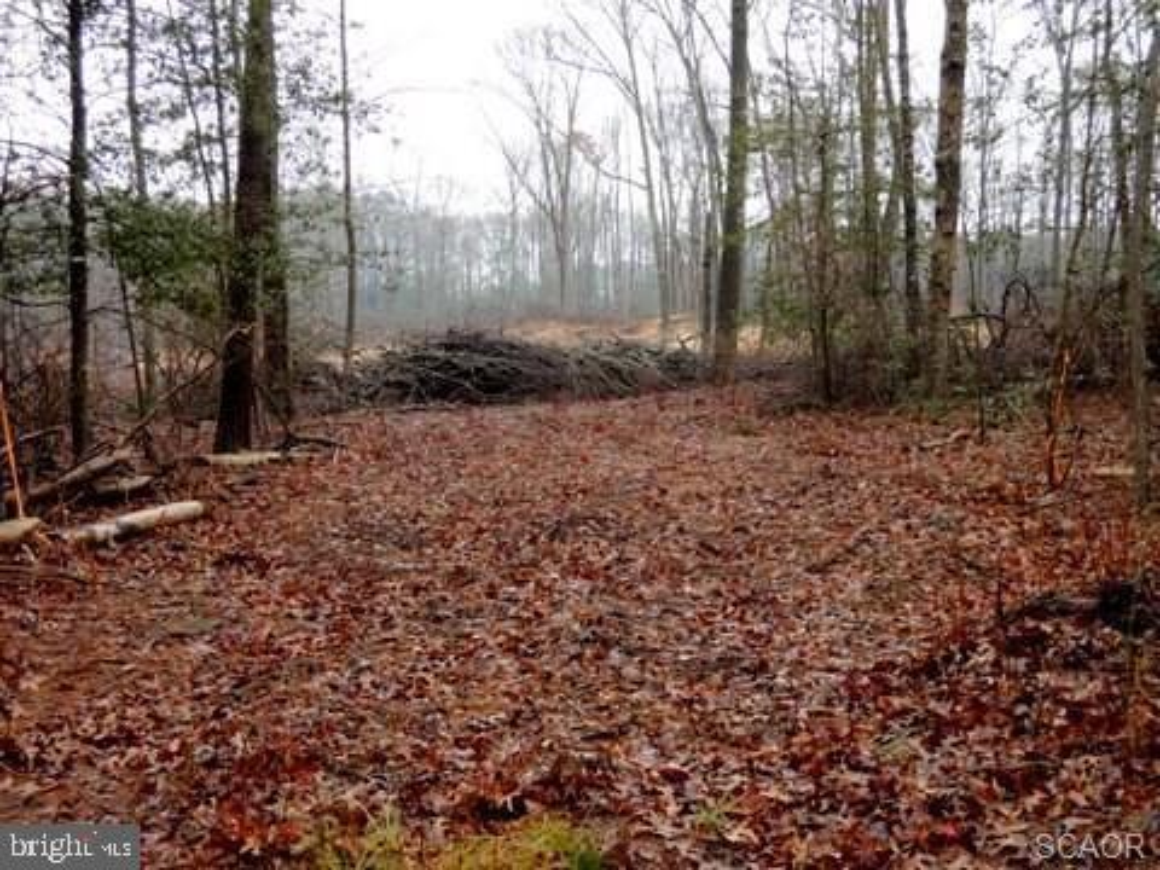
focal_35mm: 50
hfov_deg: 38.2
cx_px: 580
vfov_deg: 29.1
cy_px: 435
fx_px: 1676
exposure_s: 1/60
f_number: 3.7
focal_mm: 9
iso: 100
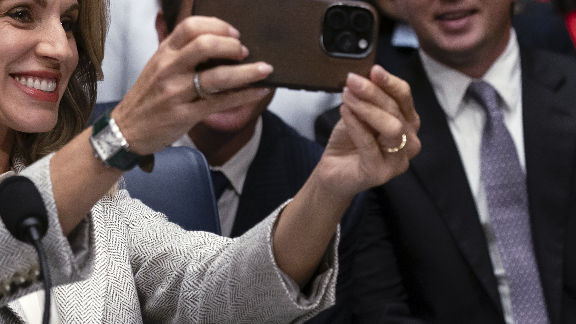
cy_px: 139
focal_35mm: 118
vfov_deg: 10.3
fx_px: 1802
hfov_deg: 18.1
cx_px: 196
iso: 2000
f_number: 3.2
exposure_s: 1/500
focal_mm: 56
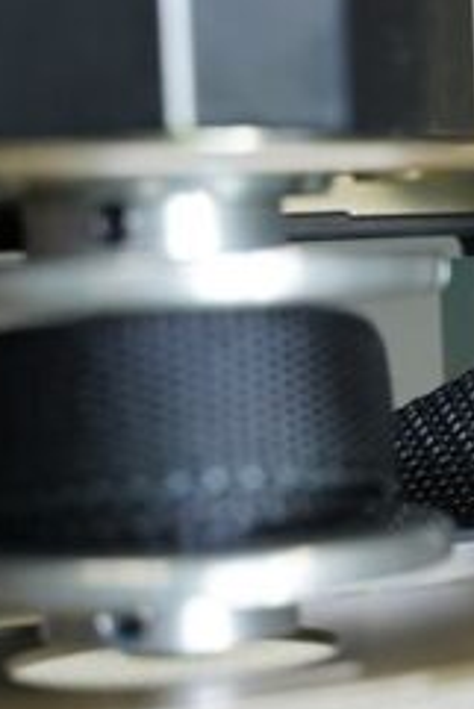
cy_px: 371
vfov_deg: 16.8
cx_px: 580
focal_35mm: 122
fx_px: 2406
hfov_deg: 11.0
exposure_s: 1/50
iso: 250
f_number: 2.8
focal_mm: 49
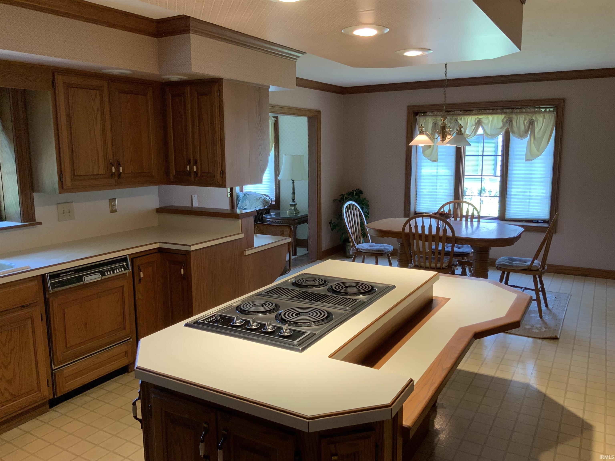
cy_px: 230
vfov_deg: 48.2
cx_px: 308
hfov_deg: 61.7
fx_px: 515
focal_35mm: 29
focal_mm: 3
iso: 100
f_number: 1.8
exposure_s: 1/60
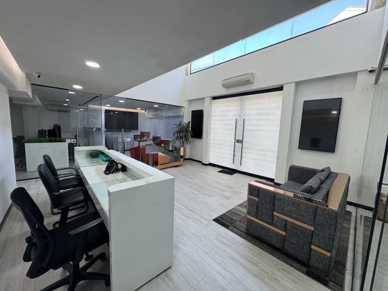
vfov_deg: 85.7
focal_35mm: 14
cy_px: 146
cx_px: 194
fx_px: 157
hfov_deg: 102.1
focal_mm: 2.22
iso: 100
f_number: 2.2
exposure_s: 1/120
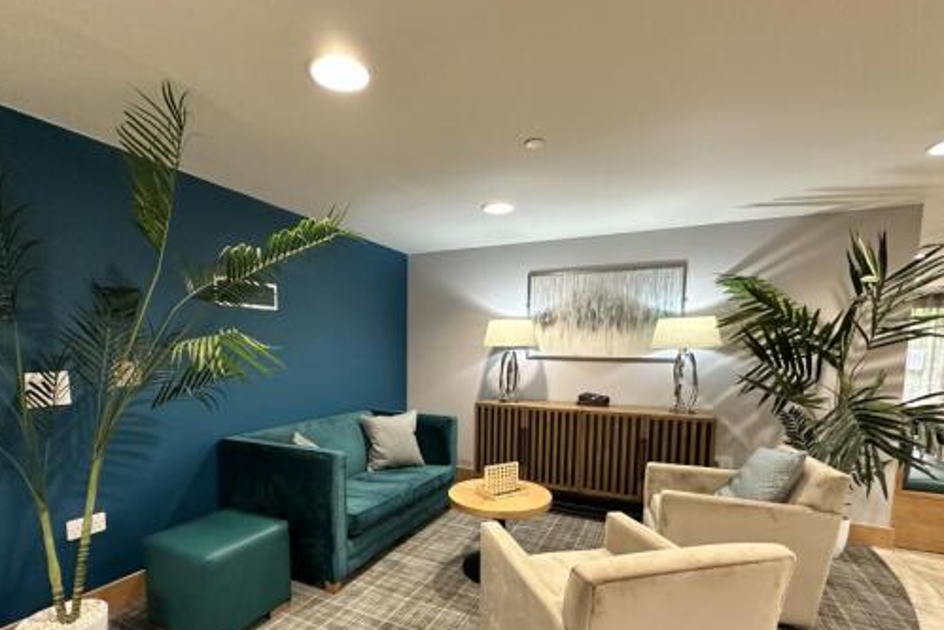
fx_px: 446
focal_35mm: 17
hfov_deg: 93.2
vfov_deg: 69.5
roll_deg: -0.1
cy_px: 389
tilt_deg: -6.3
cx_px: 447
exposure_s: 1/100
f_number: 2.2
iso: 320
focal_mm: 2.22
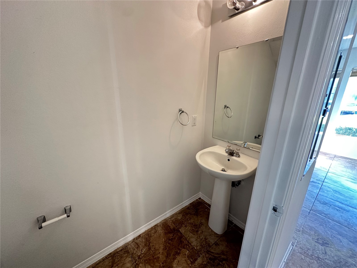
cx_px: 178
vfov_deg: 85.7
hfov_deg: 102.1
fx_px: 144
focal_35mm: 14
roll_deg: -0.9
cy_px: 134
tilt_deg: -16.2
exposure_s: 1/60
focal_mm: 2.22
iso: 320
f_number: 2.2
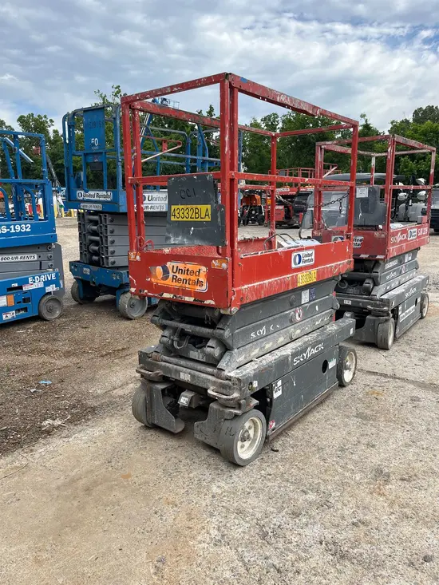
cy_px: 292
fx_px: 440
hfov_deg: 53.1
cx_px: 220
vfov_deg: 67.3
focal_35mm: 26
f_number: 1.6
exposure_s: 1/1325
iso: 50
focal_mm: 5.1
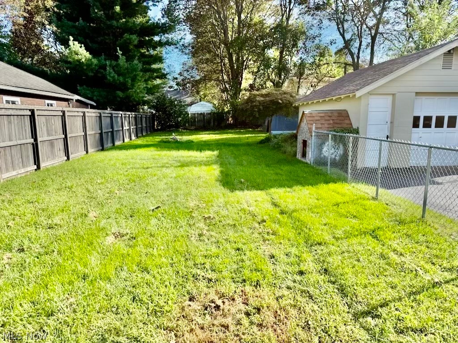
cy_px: 172
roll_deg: +0.5
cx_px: 229
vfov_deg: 56.8
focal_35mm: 24
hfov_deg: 71.6
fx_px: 318
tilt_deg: -9.7
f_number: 1.78
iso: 80
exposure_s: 1/1522
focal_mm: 6.76
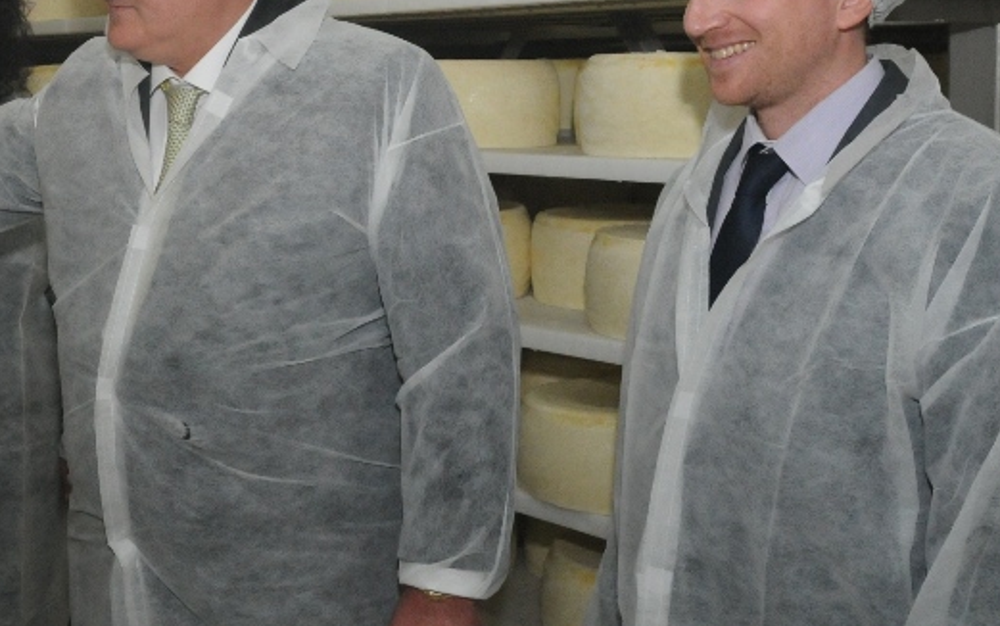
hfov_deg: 36.7
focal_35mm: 51
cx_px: 73
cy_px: 140
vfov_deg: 25.0
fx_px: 1390
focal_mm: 17
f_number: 8
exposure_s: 1/125
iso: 1600
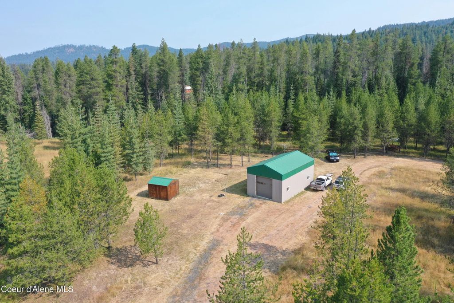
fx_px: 353
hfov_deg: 65.5
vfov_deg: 46.4
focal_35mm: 28
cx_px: 227
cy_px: 152
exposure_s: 1/320
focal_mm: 10.26
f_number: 5
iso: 100
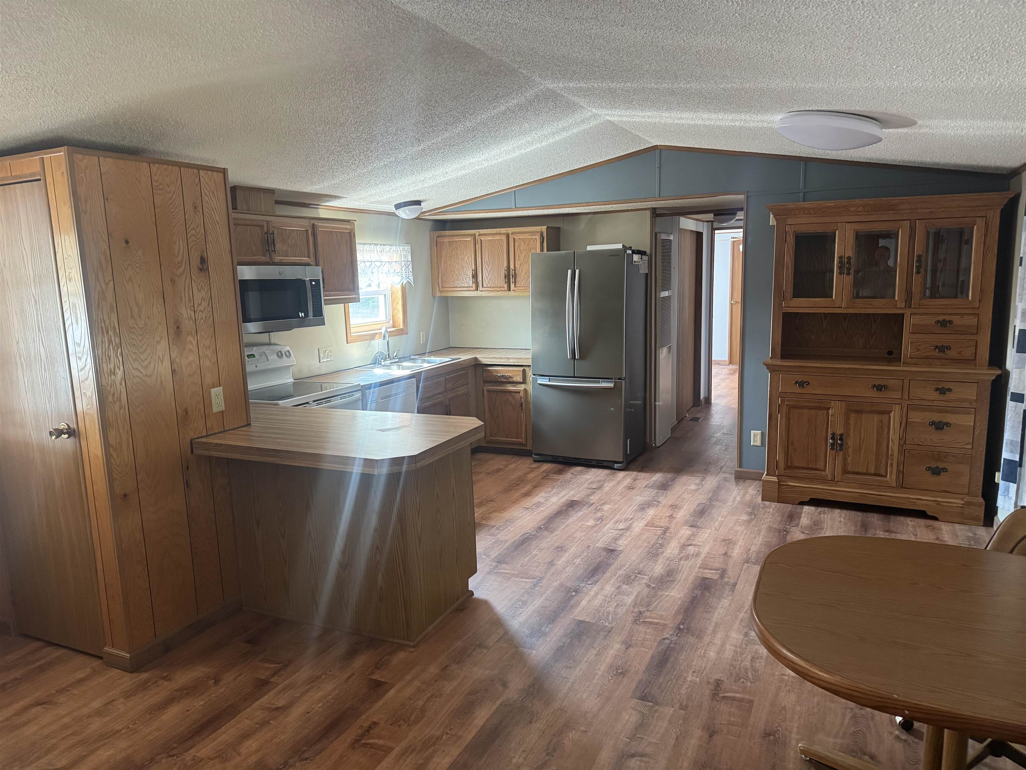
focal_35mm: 24
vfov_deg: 56.8
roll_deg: +1.7
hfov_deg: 71.6
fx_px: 711
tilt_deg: -9.5
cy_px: 385
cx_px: 513
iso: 500
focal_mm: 6.76
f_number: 1.78
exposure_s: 1/60
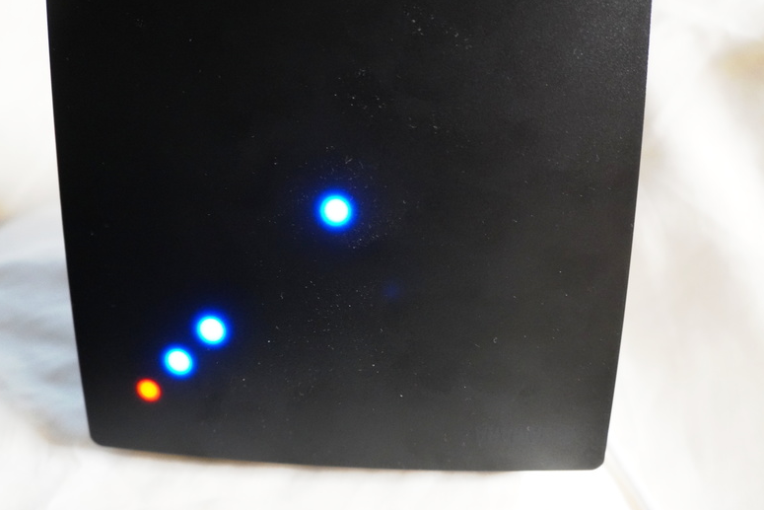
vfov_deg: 40.5
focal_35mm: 33
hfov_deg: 57.9
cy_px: 251
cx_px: 372
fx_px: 690
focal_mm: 21
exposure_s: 1/60
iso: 4000
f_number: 4
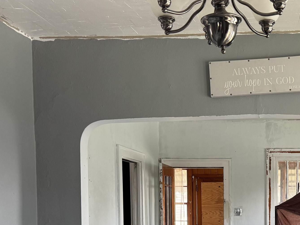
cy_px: 235
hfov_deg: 33.2
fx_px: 477
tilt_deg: -4.5
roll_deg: -0.5
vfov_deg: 25.0
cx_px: 269
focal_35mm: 55
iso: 200
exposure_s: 1/121
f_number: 1.78
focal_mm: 6.76
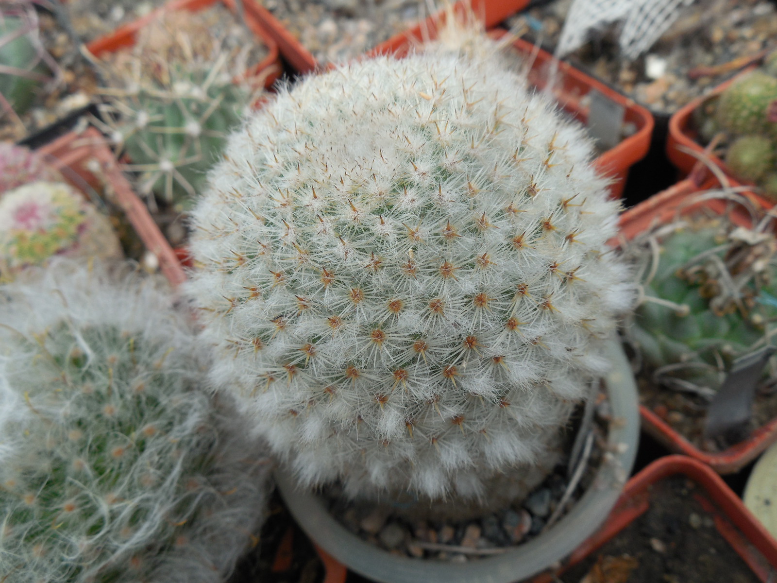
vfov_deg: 45.4
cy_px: 292
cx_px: 388
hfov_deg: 58.4
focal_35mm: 31
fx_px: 696
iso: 125
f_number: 3.6
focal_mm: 5.6
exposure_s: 1/400
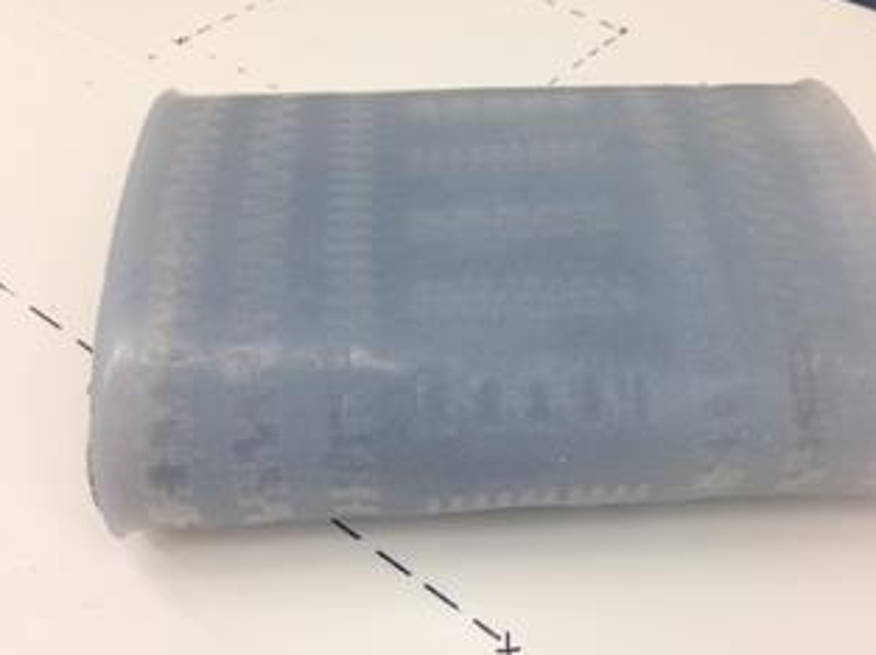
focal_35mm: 38
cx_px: 495
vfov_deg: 37.6
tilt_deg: -47.8
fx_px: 961
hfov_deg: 48.9
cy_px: 369
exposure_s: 1/40
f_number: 2.4
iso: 50
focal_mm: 4.12
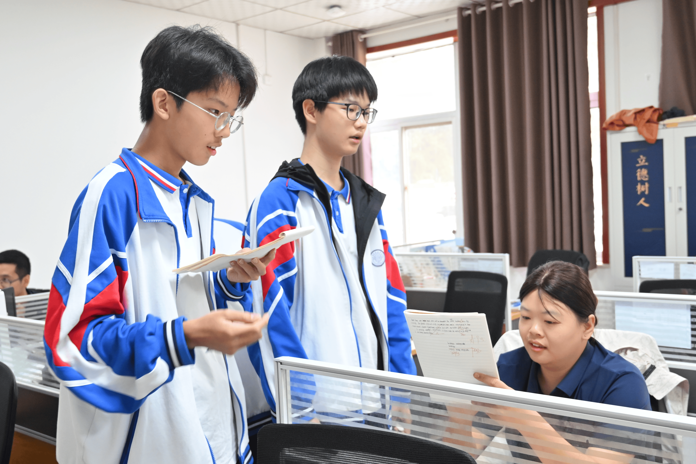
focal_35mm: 36
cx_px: 348
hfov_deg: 53.1
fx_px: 696
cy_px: 232
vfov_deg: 36.9
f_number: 4
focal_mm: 24
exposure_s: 1/100
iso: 1600
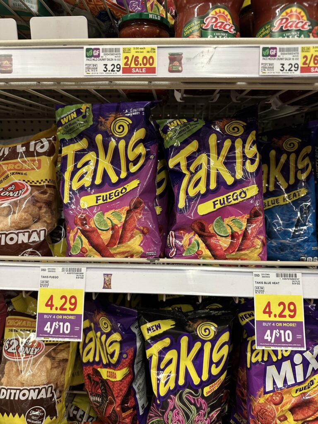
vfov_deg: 71.6
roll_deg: -0.2
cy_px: 212
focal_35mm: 24
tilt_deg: -11.5
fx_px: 294
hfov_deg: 56.8
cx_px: 159
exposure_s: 1/61
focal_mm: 6.86
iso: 200
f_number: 1.78
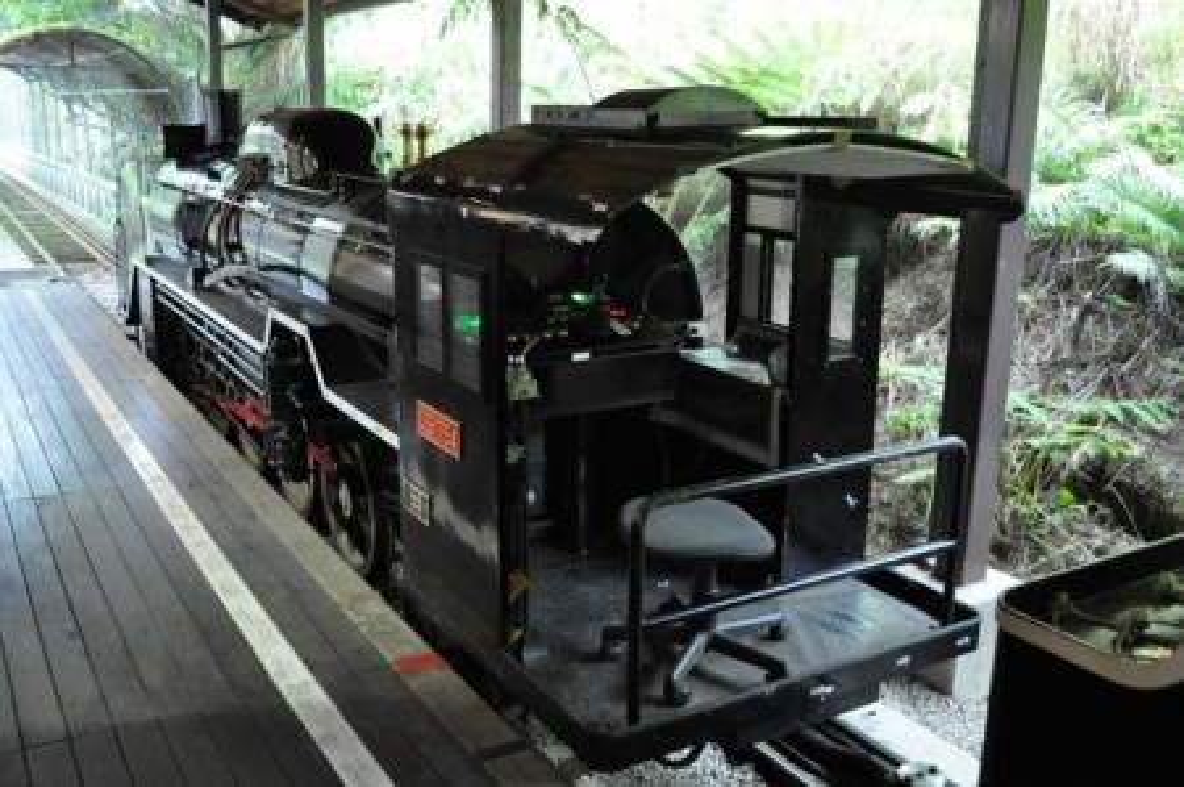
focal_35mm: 33
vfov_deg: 39.9
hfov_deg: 57.3
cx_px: 592
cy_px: 394
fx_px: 1084
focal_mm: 22
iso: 1600
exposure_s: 1/13
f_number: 4
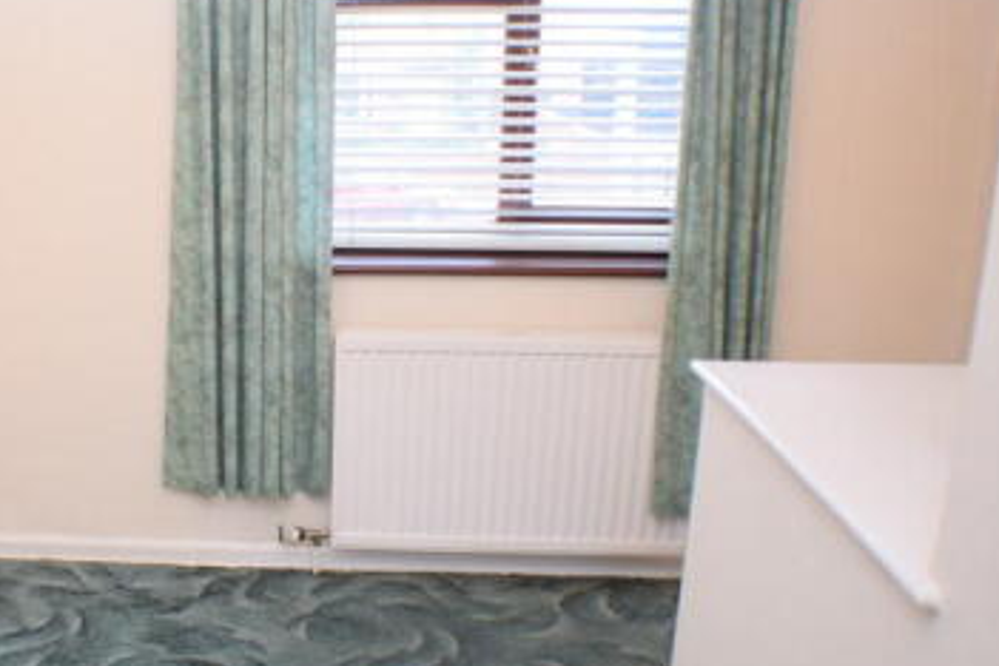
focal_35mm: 56
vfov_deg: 24.2
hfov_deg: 34.2
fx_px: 1554
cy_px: 374
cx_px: 152
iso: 800
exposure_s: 1/60
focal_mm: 20
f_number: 4
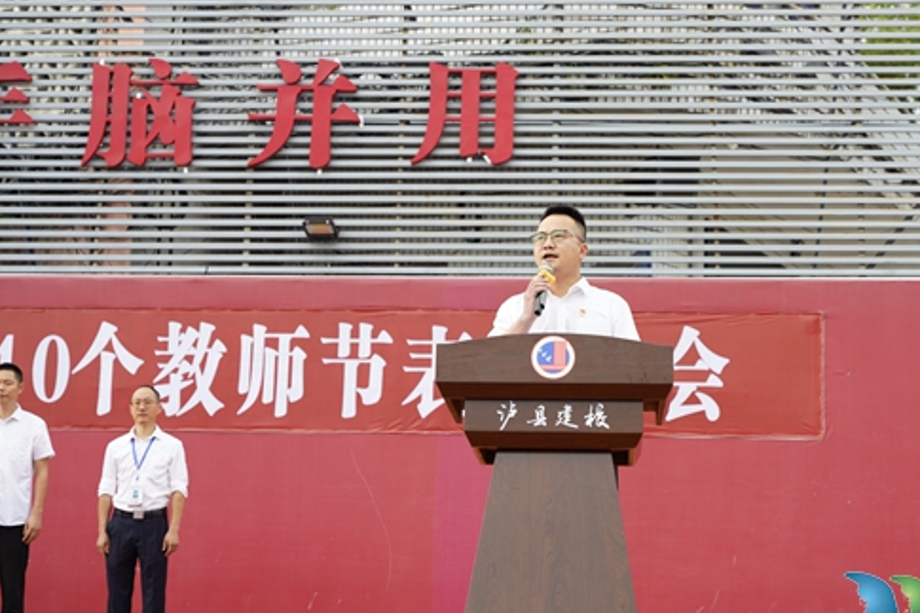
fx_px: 1819
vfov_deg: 19.1
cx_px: 543
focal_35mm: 71
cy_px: 272
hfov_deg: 28.3
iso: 100
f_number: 3.5
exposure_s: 1/100
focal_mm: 53.9
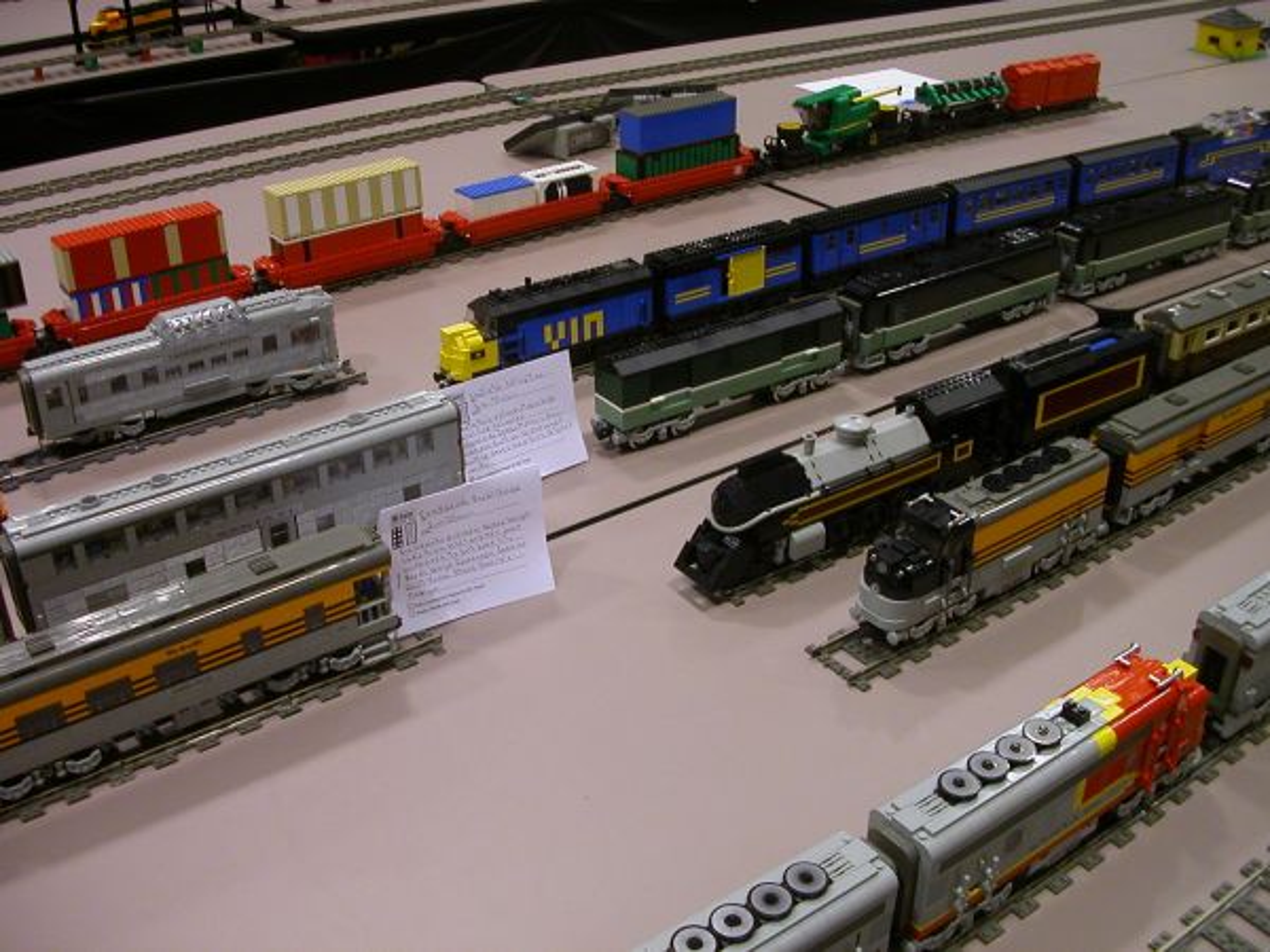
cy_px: 476
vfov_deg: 38.7
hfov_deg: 50.1
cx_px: 635
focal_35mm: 37
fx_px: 1357
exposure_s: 1/17.6
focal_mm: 5.6
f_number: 2.7
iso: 100
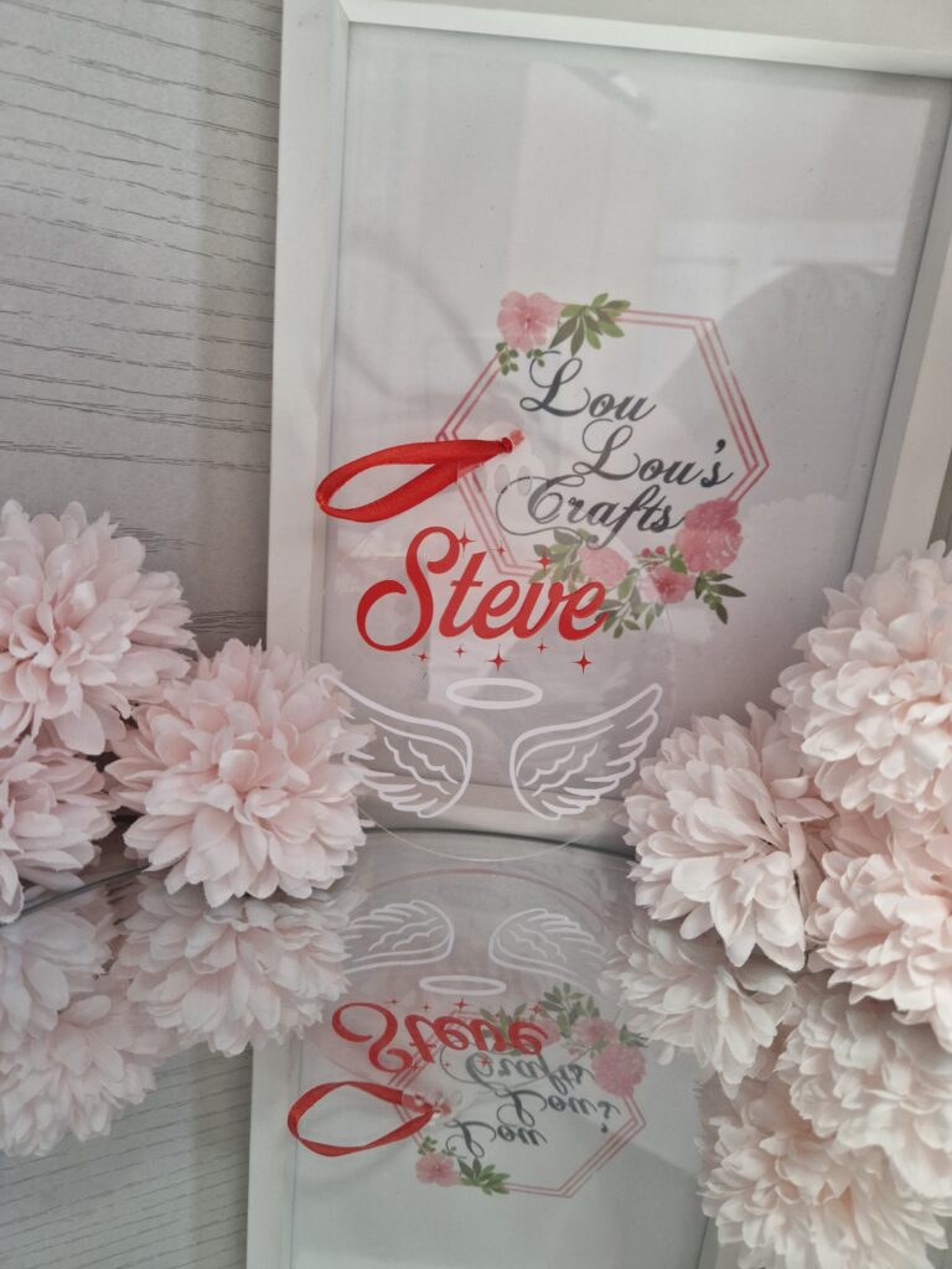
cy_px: 634
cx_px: 476
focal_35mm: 23
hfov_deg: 58.9
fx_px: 843
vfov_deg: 73.9
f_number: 1.8
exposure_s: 1/40
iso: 640
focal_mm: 5.4
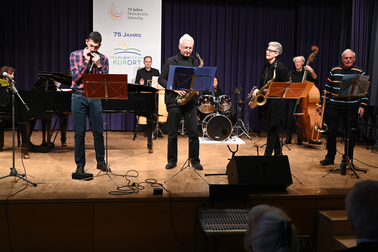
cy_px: 126
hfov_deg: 50.7
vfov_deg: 35.0
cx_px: 189
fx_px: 399
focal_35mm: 38
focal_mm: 38
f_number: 5.6
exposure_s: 1/125
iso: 2000
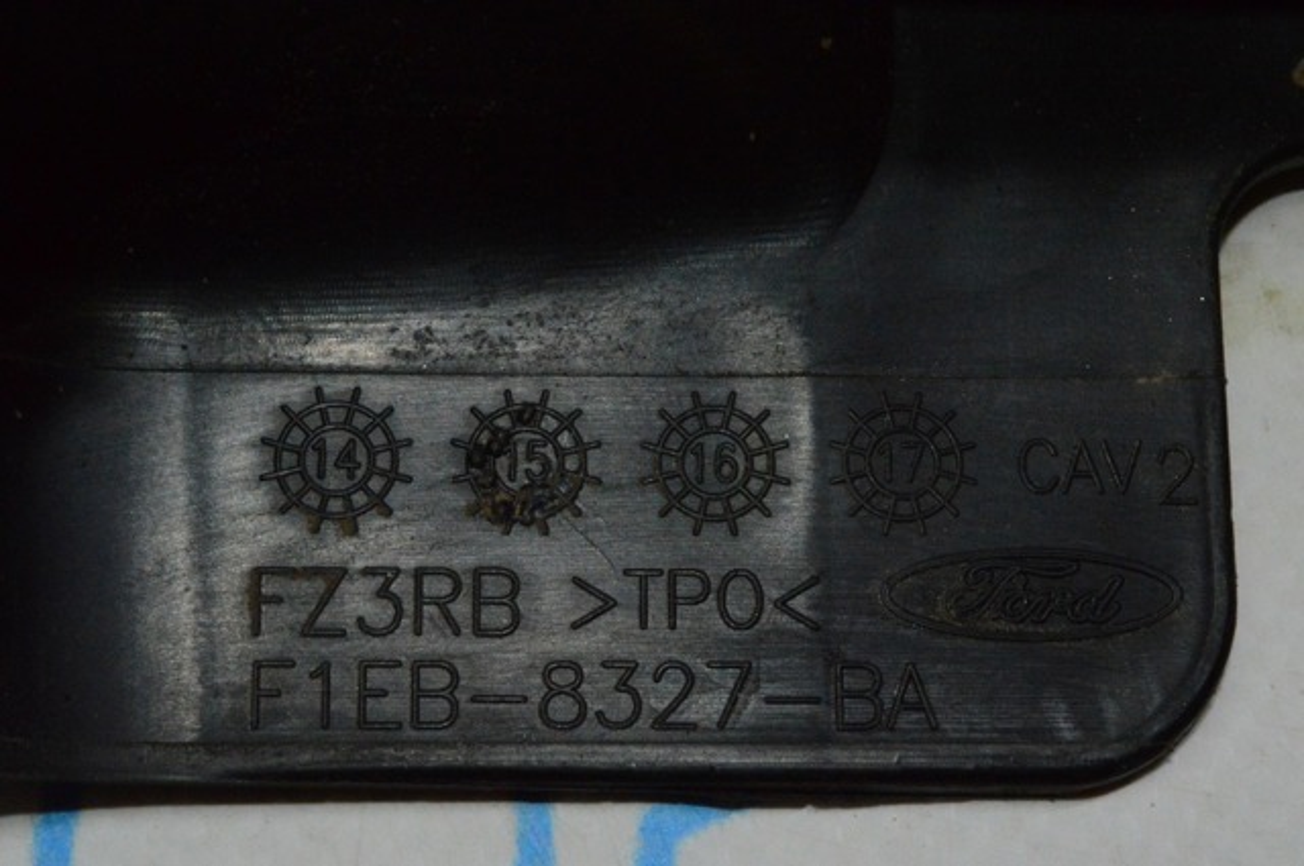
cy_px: 433
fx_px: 2985
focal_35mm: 82
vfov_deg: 16.5
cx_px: 652
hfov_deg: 24.6
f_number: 36
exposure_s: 1/60
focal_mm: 55
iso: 6400
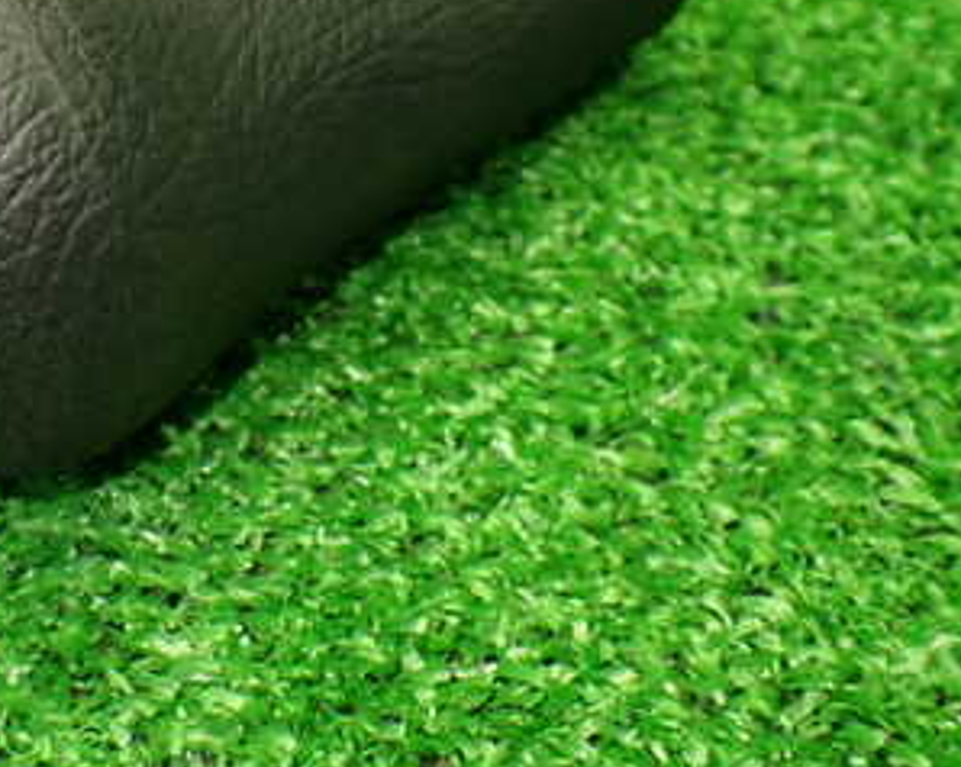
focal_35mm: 59
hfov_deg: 31.2
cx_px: 200
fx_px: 1677
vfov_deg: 25.3
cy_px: 135
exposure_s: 1/125
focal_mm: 5.4
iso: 500
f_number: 2.3
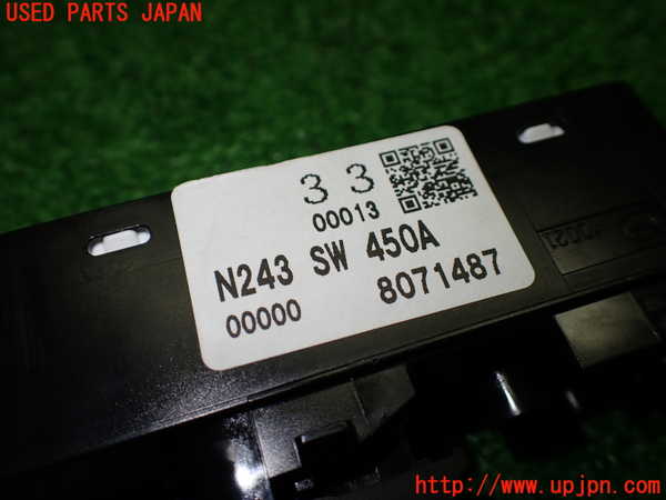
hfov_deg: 60.0
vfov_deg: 46.8
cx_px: 333
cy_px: 250
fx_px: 577
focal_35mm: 30
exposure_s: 1/160
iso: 100
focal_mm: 5.4
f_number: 2.3
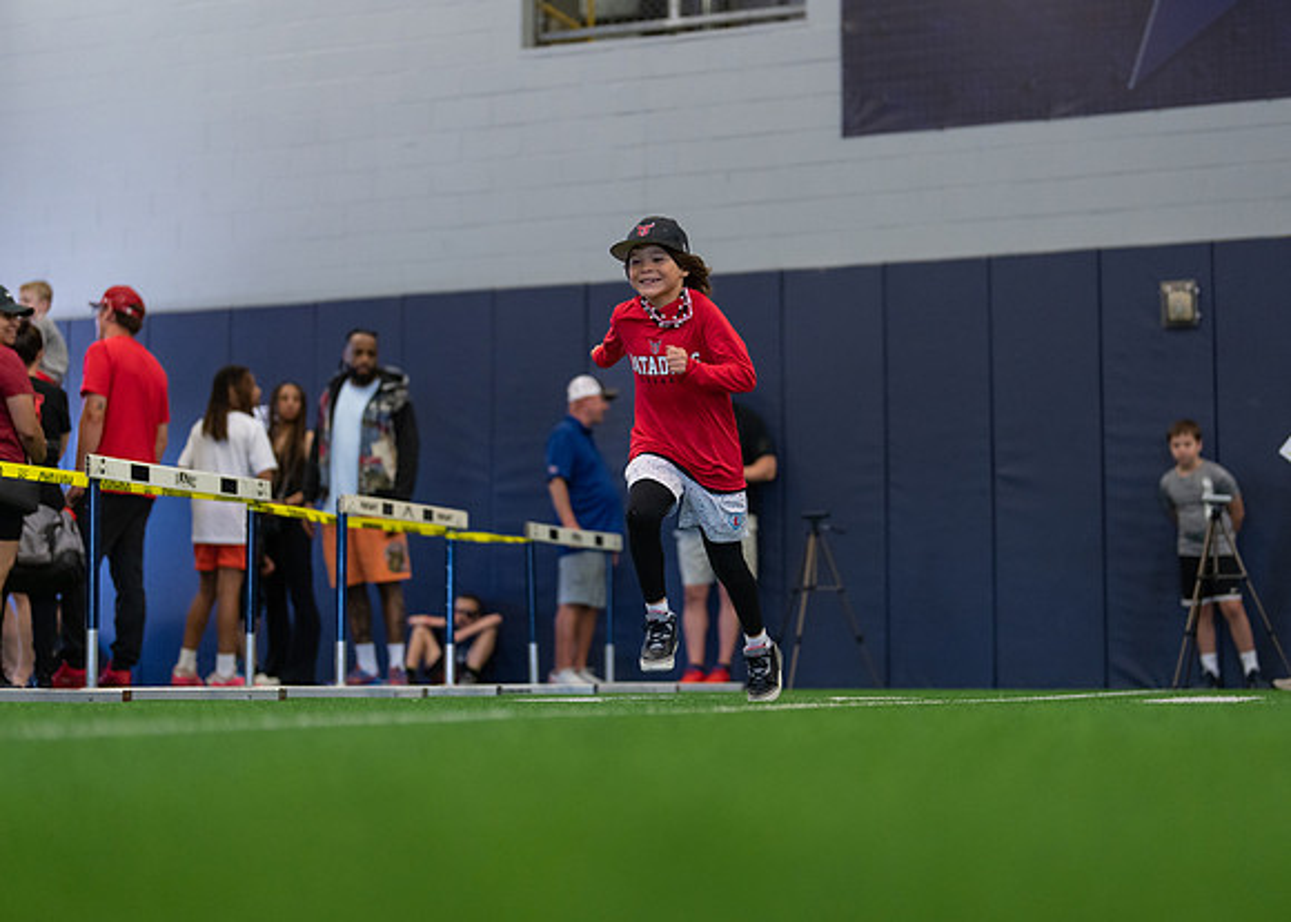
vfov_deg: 22.8
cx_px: 693
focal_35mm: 62
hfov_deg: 31.6
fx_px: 2281
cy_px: 481
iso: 1250
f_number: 1.3
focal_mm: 50
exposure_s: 1/1000
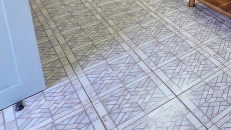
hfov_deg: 32.7
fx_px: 276
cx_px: 307
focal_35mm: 45
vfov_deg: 21.2
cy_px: -78
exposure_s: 1/60
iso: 160
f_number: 1.9
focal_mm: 2.2
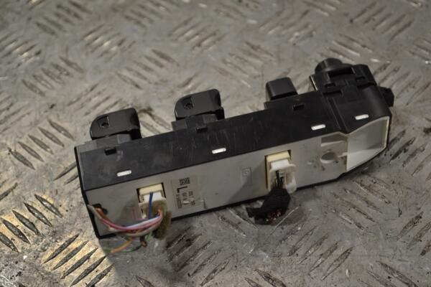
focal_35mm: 72
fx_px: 862
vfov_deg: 18.9
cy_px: 144
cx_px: 216
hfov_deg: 28.1
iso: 320
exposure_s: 1/125
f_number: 5.6
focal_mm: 48
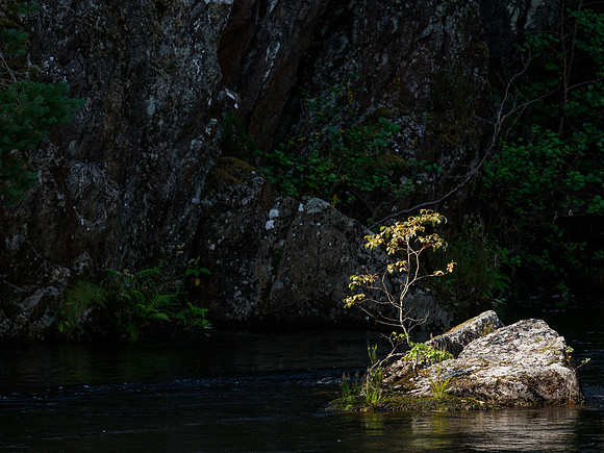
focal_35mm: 331
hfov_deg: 6.0
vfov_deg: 4.5
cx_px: 273
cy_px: 225
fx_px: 5783
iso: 200
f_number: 7.1
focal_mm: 150
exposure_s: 1/250
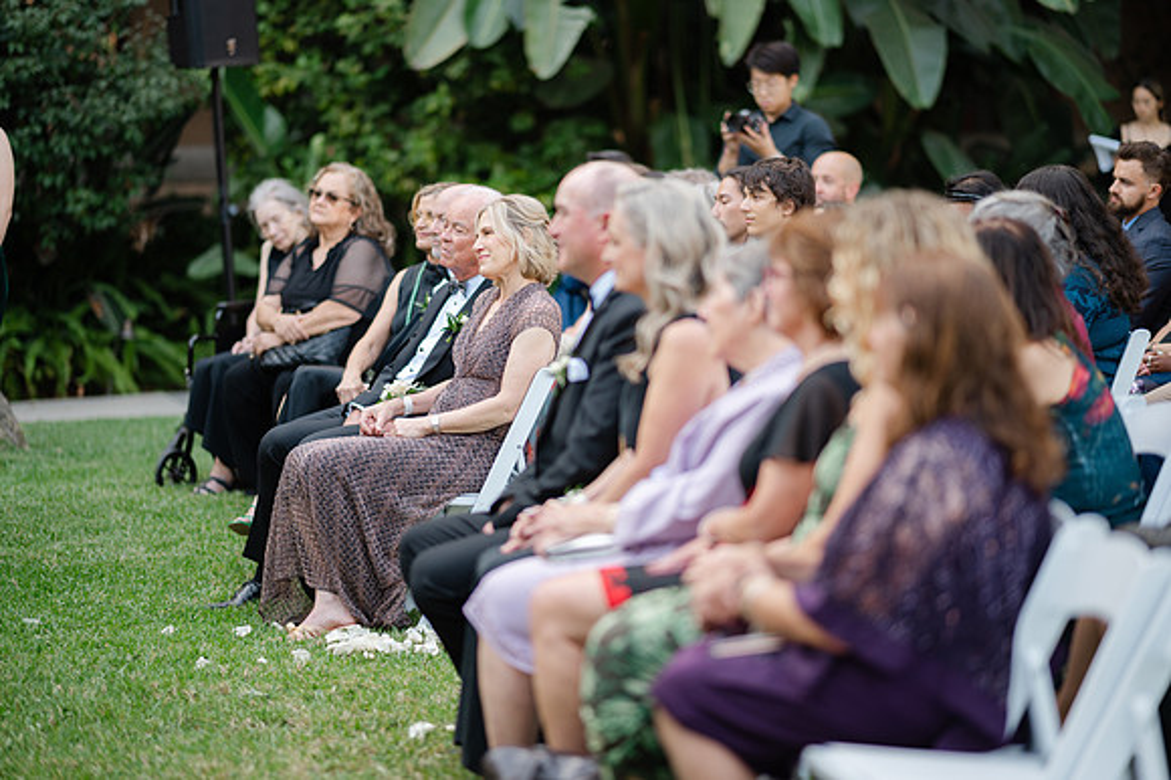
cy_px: 390
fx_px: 3413
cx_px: 586
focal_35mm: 105
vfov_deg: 13.0
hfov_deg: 19.5
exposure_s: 1/400
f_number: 1.4
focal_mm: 105
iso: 100
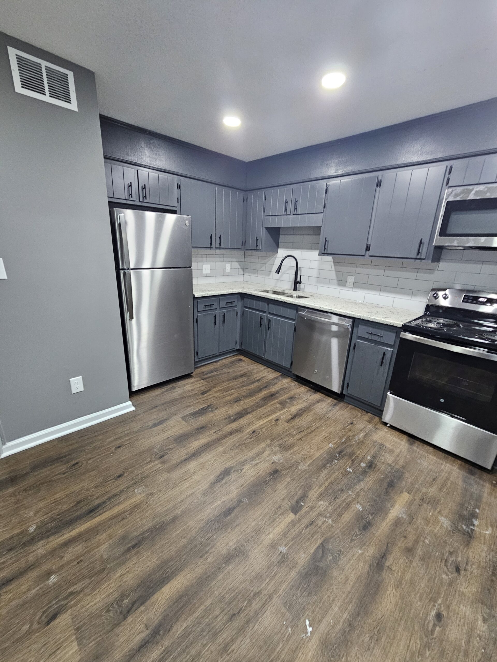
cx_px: 248
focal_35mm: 13
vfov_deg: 106.2
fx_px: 249
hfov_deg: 89.9
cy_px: 331
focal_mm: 2.2
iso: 320
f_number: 2.2
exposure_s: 1/30
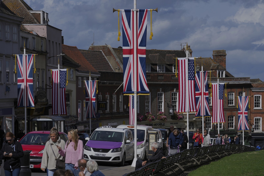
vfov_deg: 10.3
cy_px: 88
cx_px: 132
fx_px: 975
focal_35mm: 133
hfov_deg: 15.4
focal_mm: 133
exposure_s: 1/800
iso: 100
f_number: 8
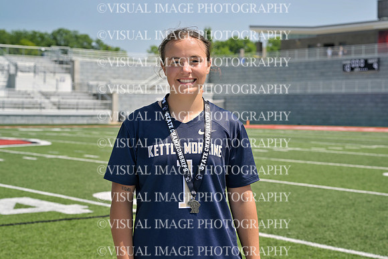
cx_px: 194
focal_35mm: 70
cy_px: 130
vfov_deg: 19.5
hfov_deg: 28.8
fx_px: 755
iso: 125
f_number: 6.3
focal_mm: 70
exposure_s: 1/640
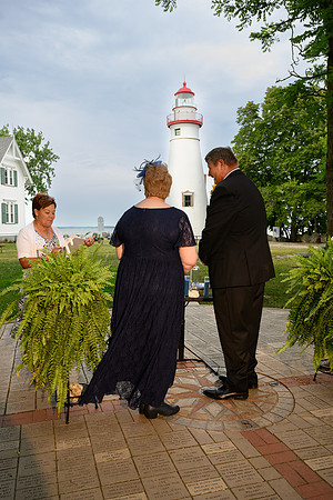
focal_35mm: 30
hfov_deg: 43.0
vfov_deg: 61.1
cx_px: 166
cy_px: 250
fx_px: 423
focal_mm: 30.5
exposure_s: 1/200
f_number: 6.3
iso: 500
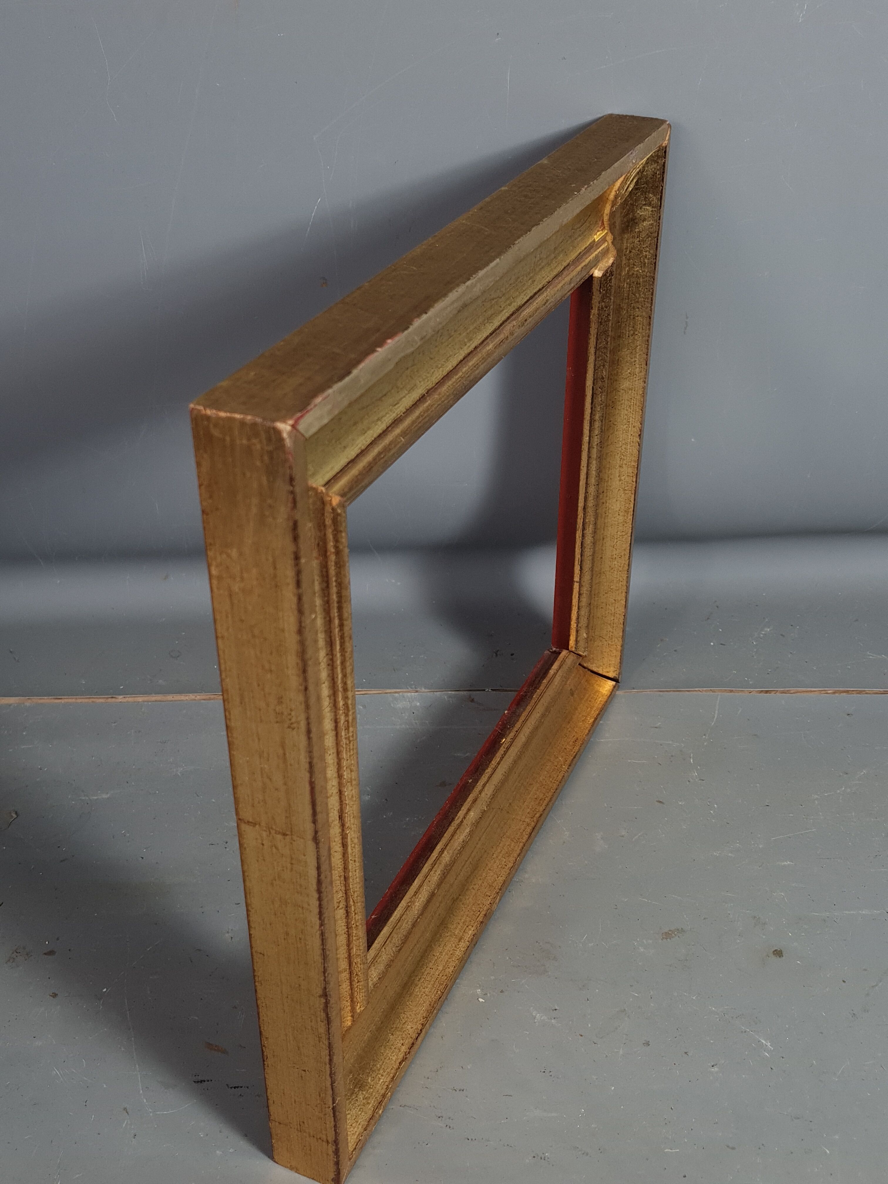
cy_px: 592
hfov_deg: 53.1
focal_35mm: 26
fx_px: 889
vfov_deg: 67.3
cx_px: 444
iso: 64
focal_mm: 5.4
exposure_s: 1/50
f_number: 1.8
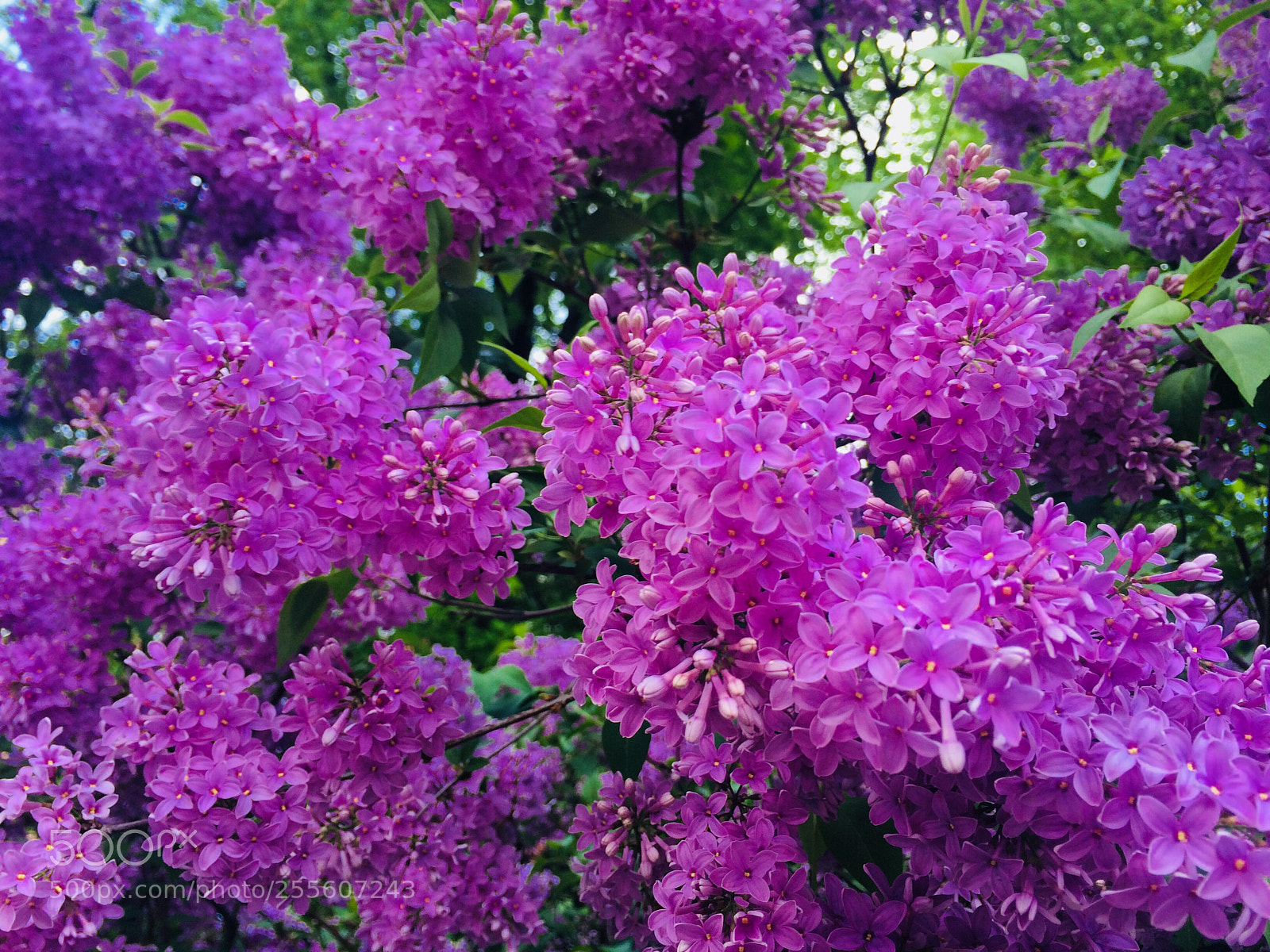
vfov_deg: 48.2
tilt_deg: +39.2
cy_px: 476
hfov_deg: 61.7
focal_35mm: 29
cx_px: 635
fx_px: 1064
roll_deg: +2.2
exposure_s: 1/148
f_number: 2.2
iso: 32
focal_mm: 4.15
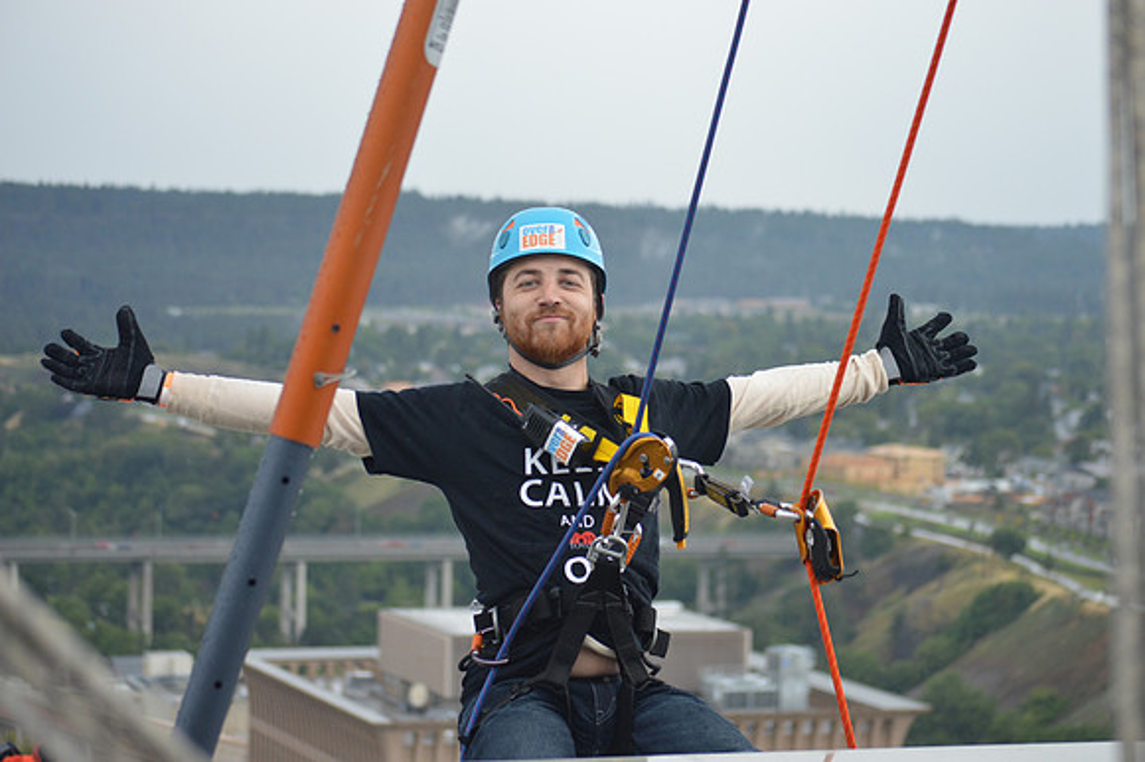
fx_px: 3338
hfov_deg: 19.5
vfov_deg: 13.0
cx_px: 572
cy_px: 381
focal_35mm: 105
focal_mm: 70
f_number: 4.2
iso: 400
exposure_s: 1/500
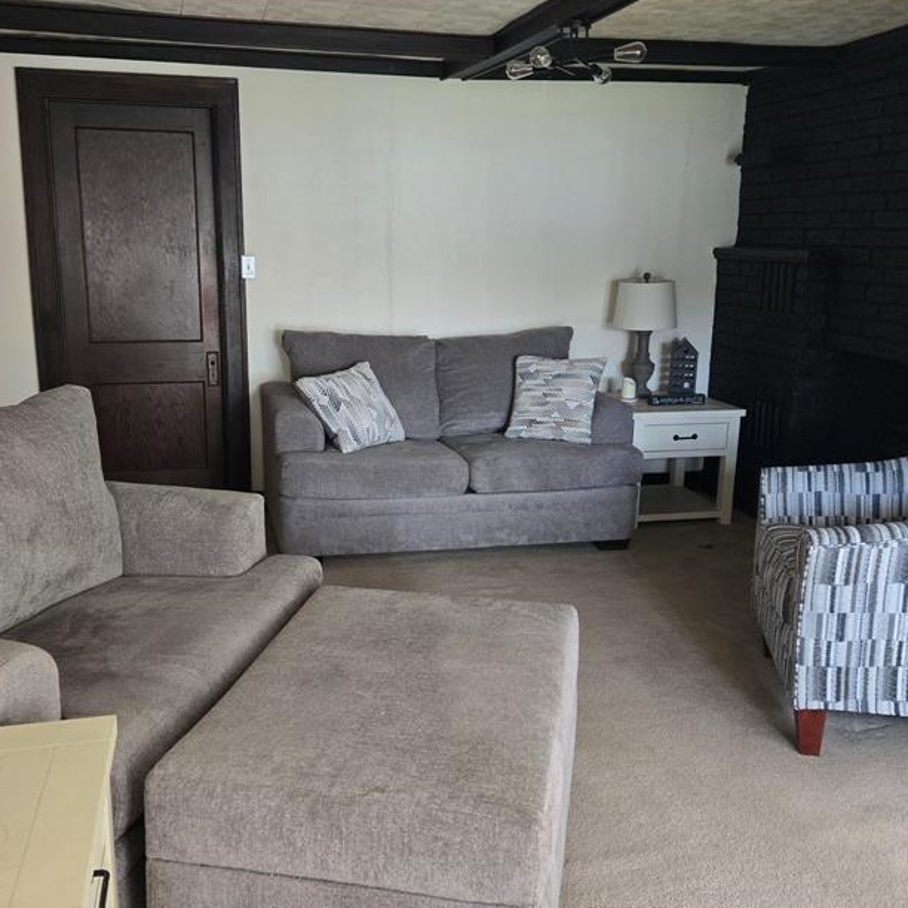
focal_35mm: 34
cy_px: 457
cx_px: 435
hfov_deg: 48.4
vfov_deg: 48.5
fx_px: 1009
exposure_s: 1/120
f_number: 1.8
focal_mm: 5.4
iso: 320
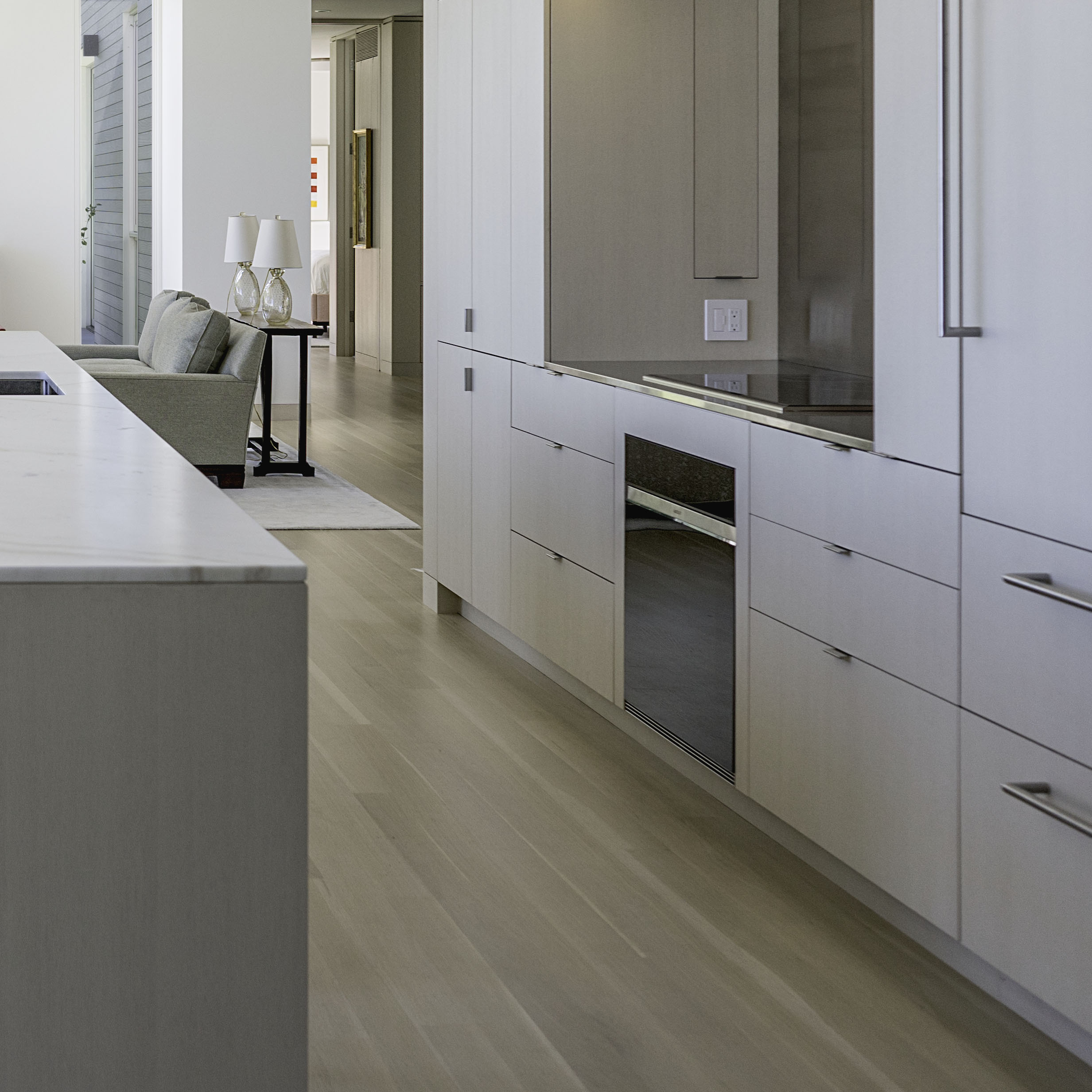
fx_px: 2141
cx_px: -60
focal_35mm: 60
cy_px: 219
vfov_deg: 28.0
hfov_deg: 26.7
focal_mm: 29
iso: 100
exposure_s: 1/100
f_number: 5
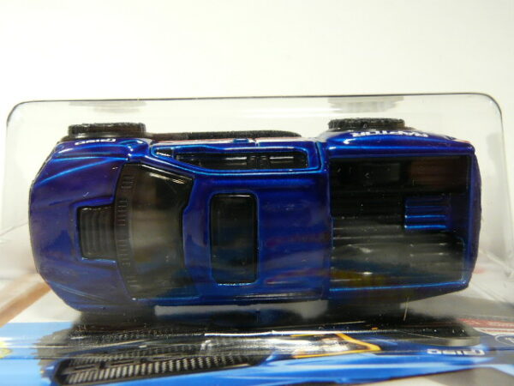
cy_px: 193
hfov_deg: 45.8
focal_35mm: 41
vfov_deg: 35.1
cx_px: 257
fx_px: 609
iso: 100
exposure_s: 1/50
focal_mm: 4.6
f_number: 2.8
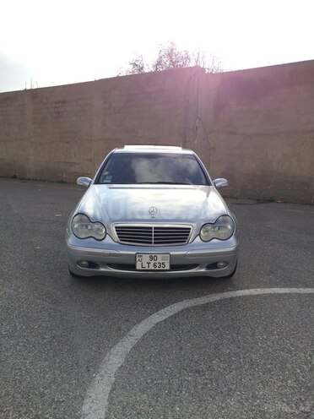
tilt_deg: -10.7
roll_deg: +0.4
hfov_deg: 48.2
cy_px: 210
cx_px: 157
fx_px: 351
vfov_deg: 61.7
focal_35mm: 29
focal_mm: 4.15
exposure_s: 1/1466
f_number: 2.2
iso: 32
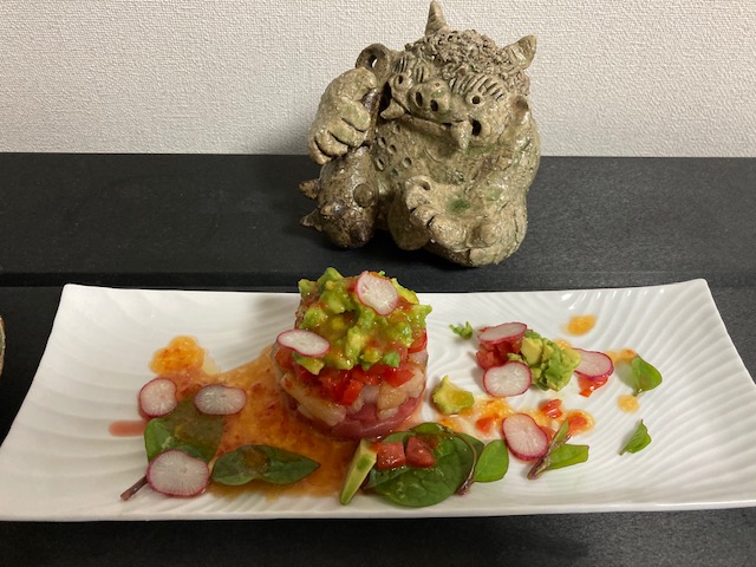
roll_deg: -2.2
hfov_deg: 63.4
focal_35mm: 28
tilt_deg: -43.6
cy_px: 284
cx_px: 378
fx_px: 612
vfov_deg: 49.7
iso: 250
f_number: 1.8
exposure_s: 1/60
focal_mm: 3.99
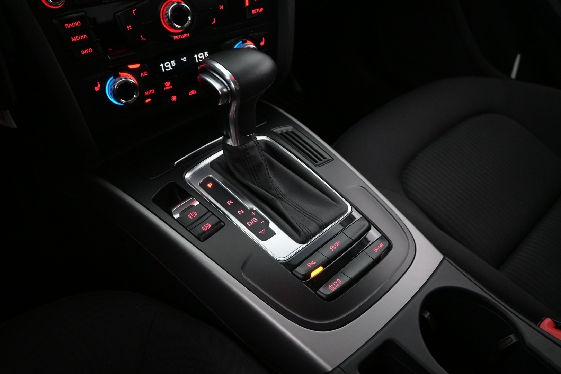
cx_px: 280
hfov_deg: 61.9
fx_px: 467
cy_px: 187
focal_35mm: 30
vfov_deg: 43.6
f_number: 4
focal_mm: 20
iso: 2500
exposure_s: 1/60
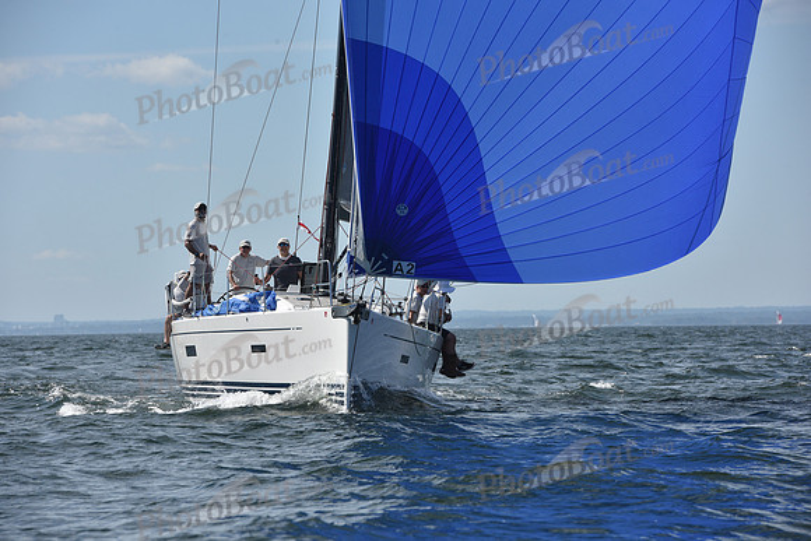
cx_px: 406
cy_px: 270
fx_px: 4506
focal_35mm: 200
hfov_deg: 10.3
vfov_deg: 6.9
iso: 320
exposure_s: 1/1250
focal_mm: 200
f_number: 10
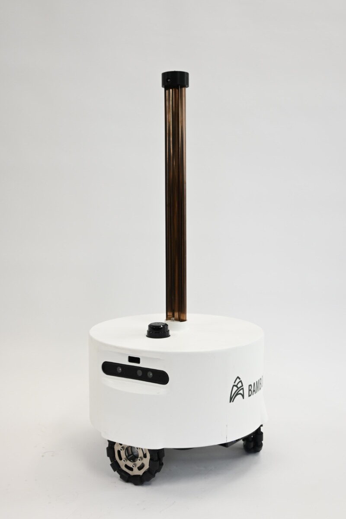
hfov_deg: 34.2
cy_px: 260
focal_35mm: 39
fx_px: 562
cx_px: 173
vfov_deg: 49.6
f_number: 4.5
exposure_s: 1/40
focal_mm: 26
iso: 220
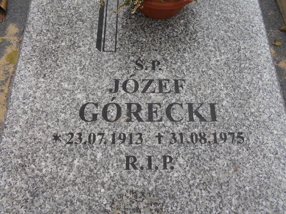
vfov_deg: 53.1
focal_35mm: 26
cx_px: 143
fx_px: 215
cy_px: 107
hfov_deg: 67.3
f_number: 3.2
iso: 80
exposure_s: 1/200
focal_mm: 4.6
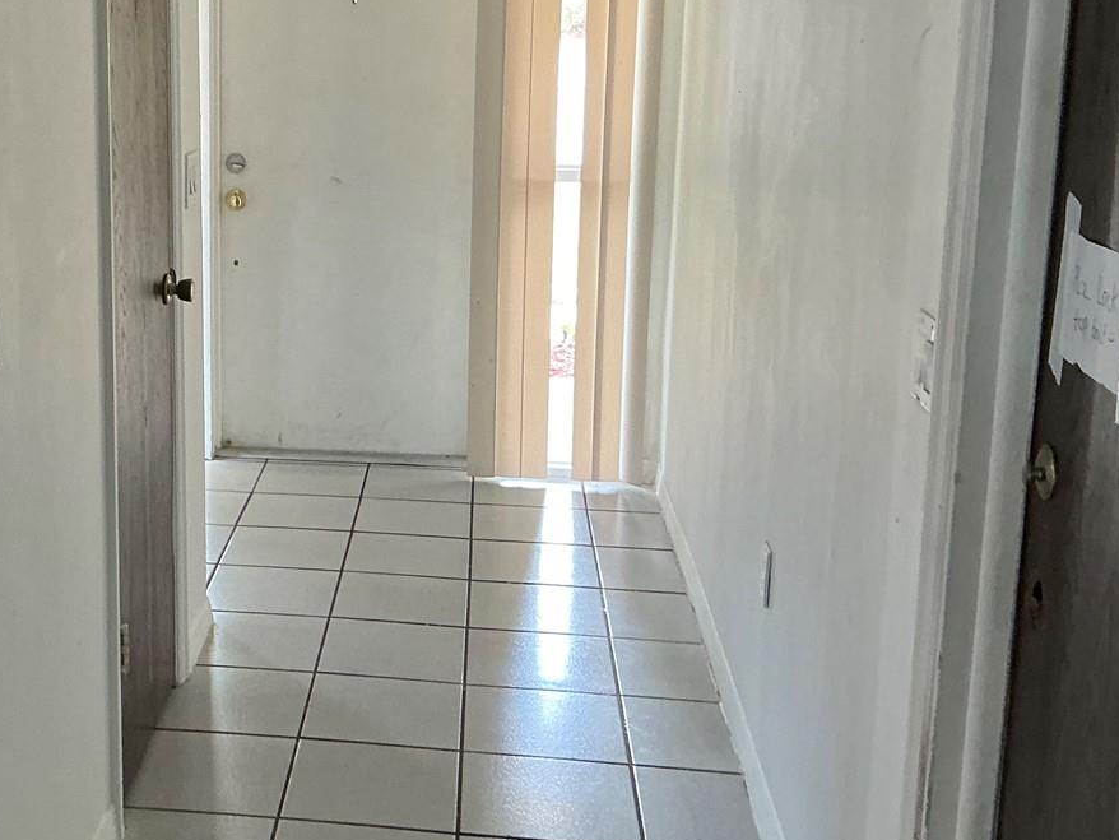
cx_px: 227
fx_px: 1649
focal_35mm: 51
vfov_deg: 28.5
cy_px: 308
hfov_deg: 36.2
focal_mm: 3
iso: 100
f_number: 1.8
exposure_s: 1/60
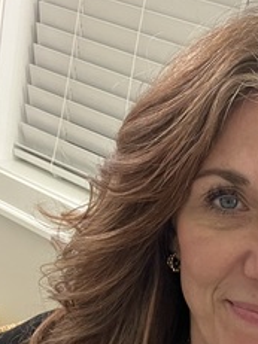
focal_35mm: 65
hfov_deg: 21.7
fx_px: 647
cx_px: 262
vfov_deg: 29.2
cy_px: 270
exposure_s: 1/40
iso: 320
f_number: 2.2
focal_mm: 2.71
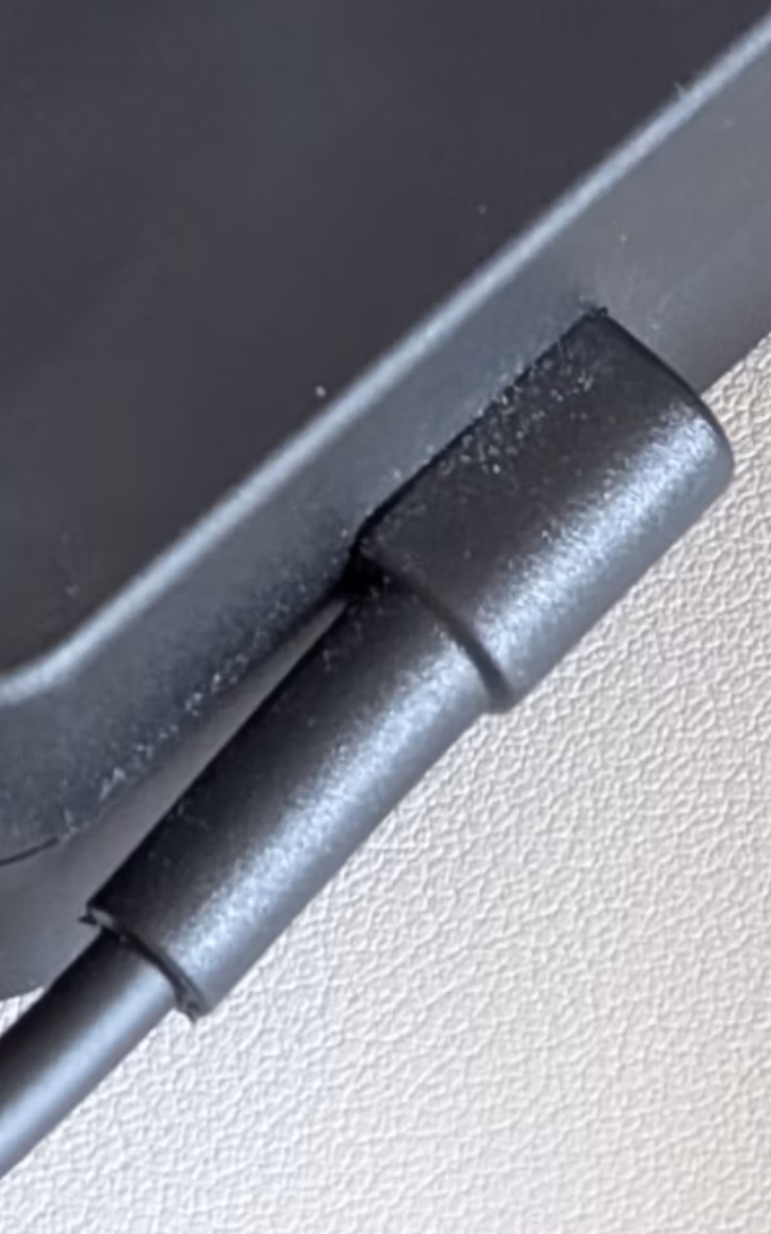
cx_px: 362
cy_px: -596
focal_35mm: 211
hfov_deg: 6.2
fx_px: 7099
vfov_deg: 9.7
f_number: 1.68
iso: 213
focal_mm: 6.9
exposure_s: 1/59.3
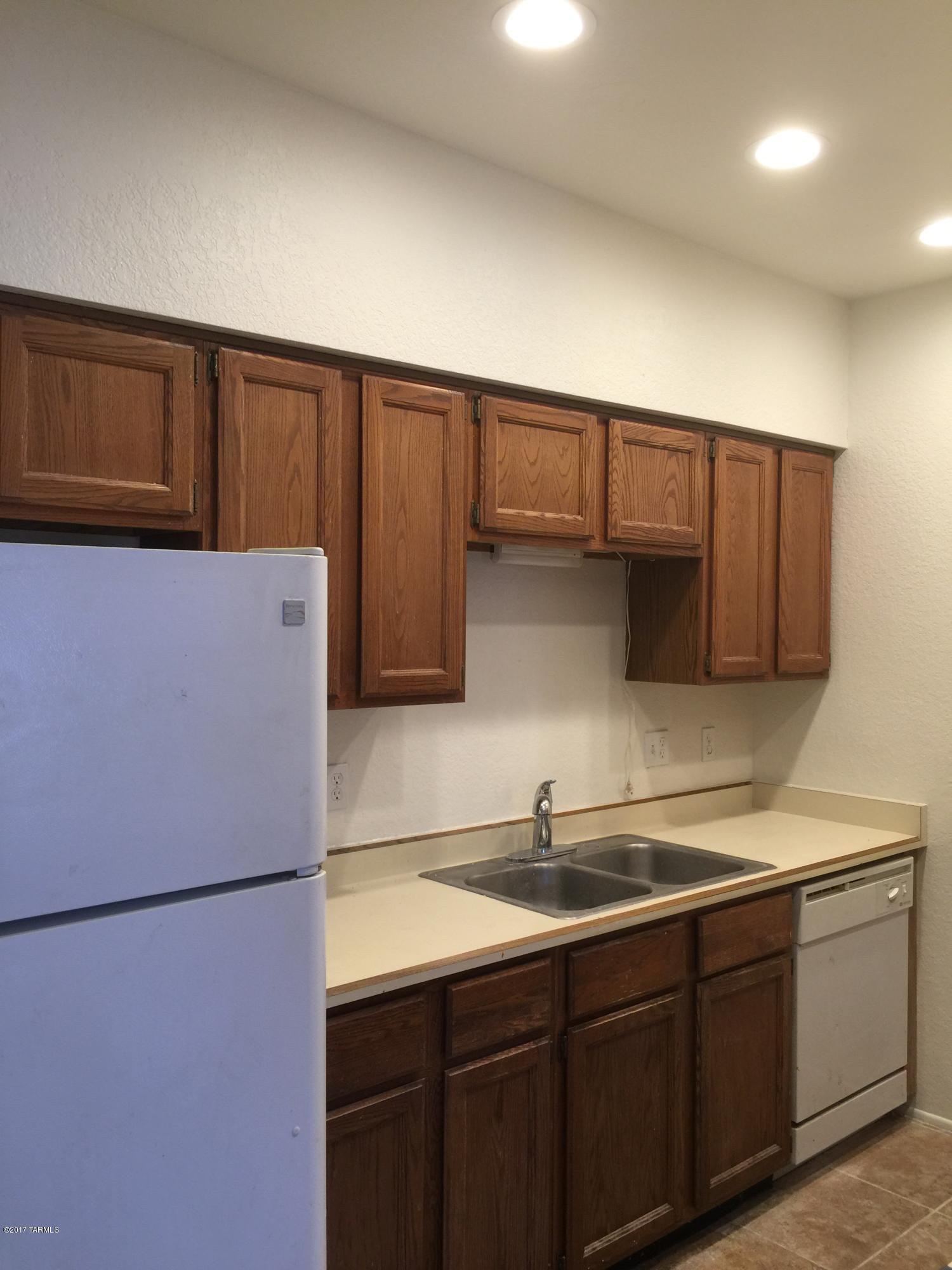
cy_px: 635
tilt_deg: +0.3
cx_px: 476
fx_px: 1063
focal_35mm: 29
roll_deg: +0.1
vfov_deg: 61.7
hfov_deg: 48.2
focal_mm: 4.15
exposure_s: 1/30
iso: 40
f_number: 2.2
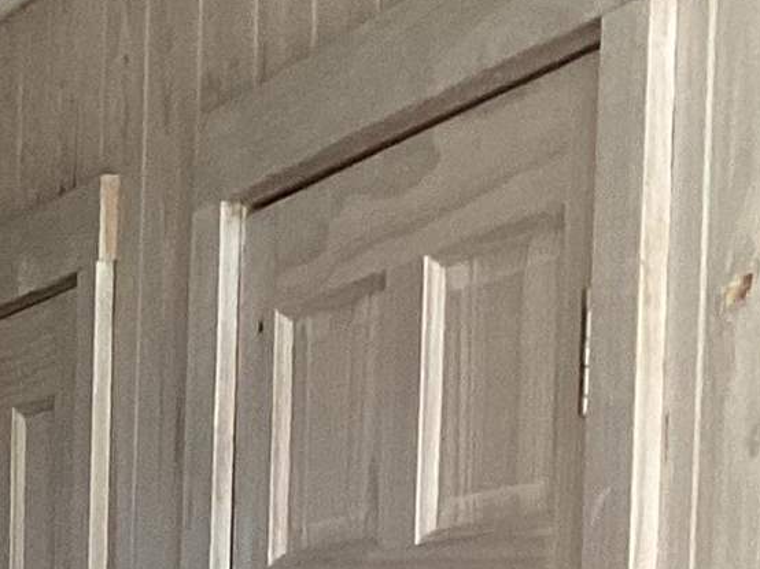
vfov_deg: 8.1
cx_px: -801
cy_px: 1241
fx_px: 3775
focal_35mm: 172
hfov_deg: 10.5
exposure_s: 1/60
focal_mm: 3.3
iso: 80
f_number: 2.4
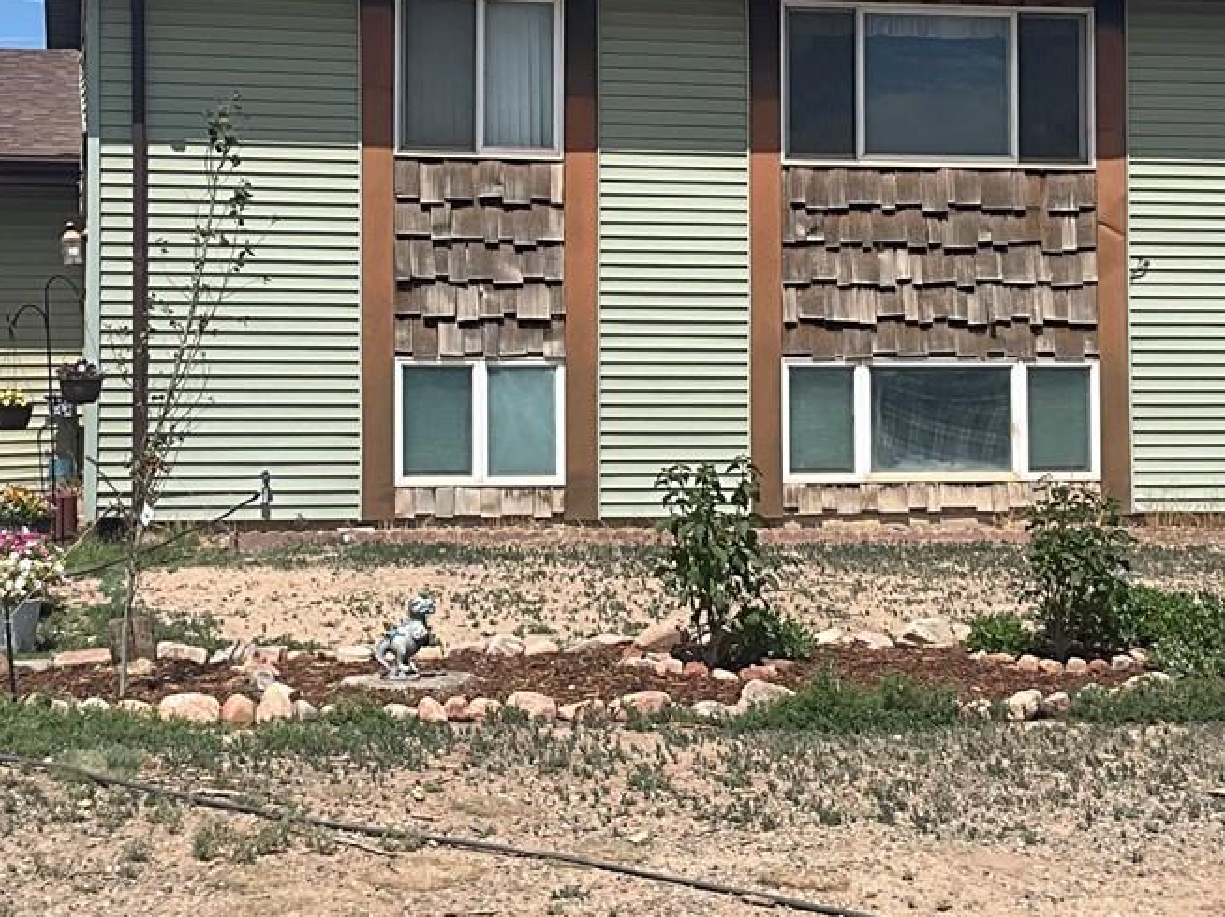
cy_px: 273
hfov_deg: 27.4
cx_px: 588
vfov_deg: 20.6
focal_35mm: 71
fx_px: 2512
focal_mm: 3
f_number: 1.8
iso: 25
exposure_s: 1/2801
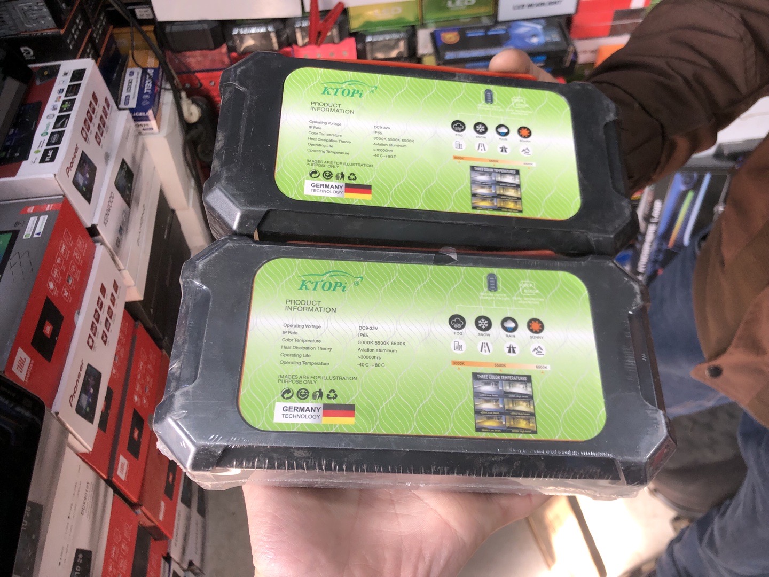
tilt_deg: -52.2
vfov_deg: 49.7
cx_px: 384
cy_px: 288
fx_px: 622
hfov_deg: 63.4
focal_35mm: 28
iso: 50
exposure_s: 1/120
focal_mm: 4
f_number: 1.8
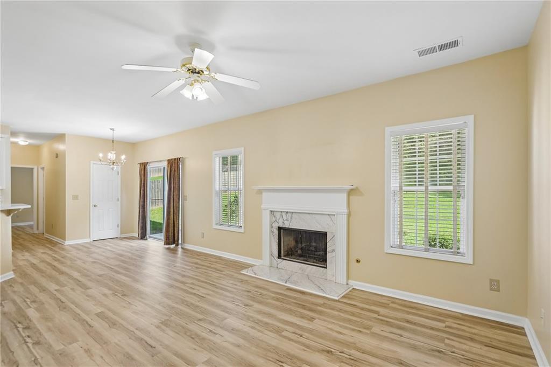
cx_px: 276
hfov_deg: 96.8
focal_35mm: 16
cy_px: 184
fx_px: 245
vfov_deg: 73.7
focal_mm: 16
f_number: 5.6
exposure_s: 1/15
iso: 320
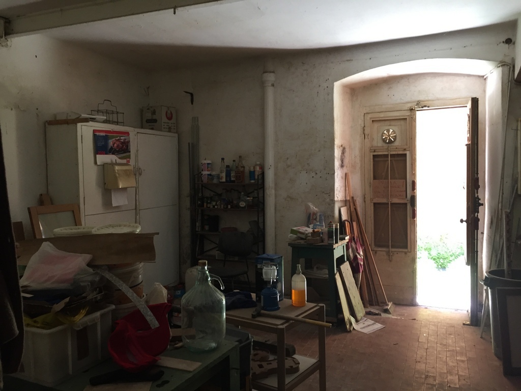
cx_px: 260
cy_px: 196
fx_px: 436
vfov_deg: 48.2
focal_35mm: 29
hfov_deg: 61.7
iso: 125
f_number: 2.2
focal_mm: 4.15
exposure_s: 1/33
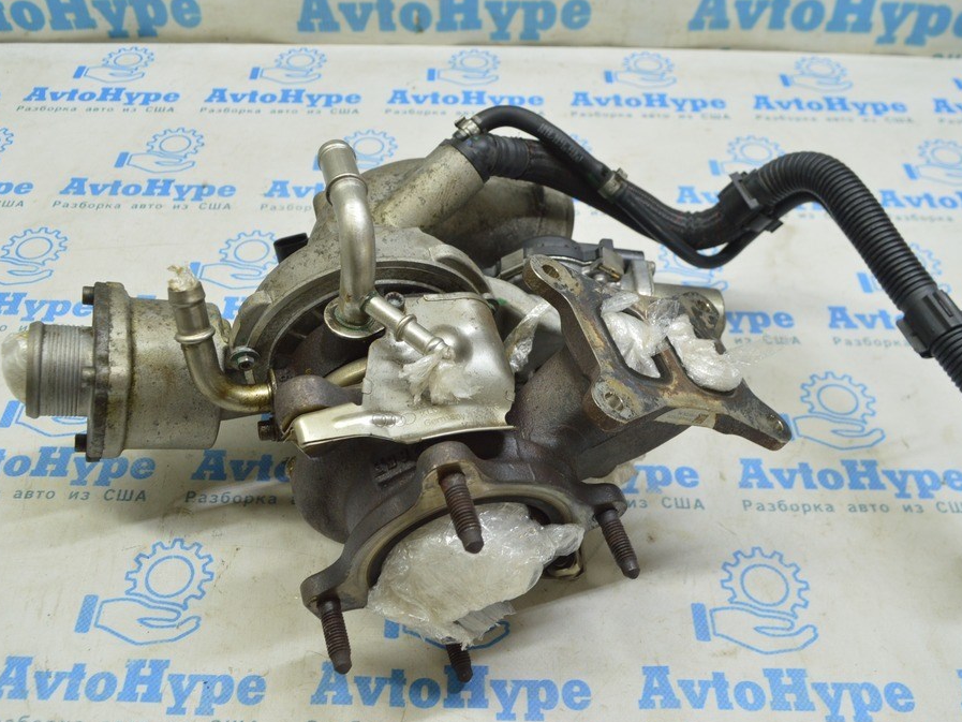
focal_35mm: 35
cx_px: 450
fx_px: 960
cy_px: 364
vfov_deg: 41.2
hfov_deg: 53.2
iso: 400
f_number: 5.6
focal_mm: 21
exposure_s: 1/20
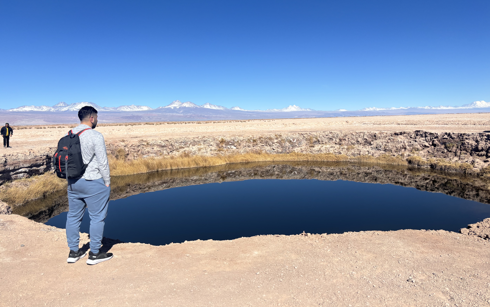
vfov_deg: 44.4
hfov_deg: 66.5
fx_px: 374
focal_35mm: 28
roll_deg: +1.3
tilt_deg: -2.0
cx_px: 245
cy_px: 131
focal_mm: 5.96
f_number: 1.6
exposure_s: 1/6329
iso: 50
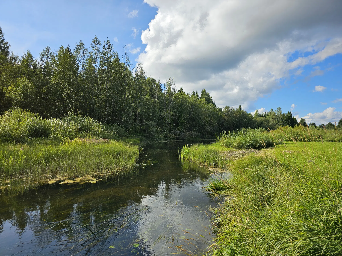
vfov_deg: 58.9
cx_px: 171
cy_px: 128
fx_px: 227
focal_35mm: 23
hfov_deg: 73.9
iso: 10
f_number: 1.7
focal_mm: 6.3
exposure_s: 1/907
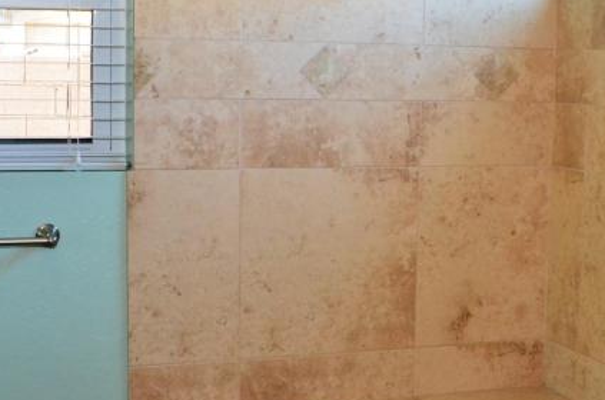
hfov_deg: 27.3
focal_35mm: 74
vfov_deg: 18.3
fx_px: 1241
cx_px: 381
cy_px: 204
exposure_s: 1/30
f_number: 7.1
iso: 800
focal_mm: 18
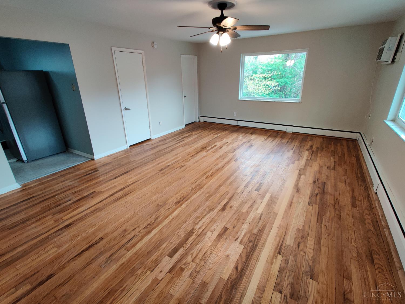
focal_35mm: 13
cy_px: 152
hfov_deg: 106.2
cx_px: 202
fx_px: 152
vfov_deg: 89.9
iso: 320
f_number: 2.2
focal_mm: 2.25
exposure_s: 1/50
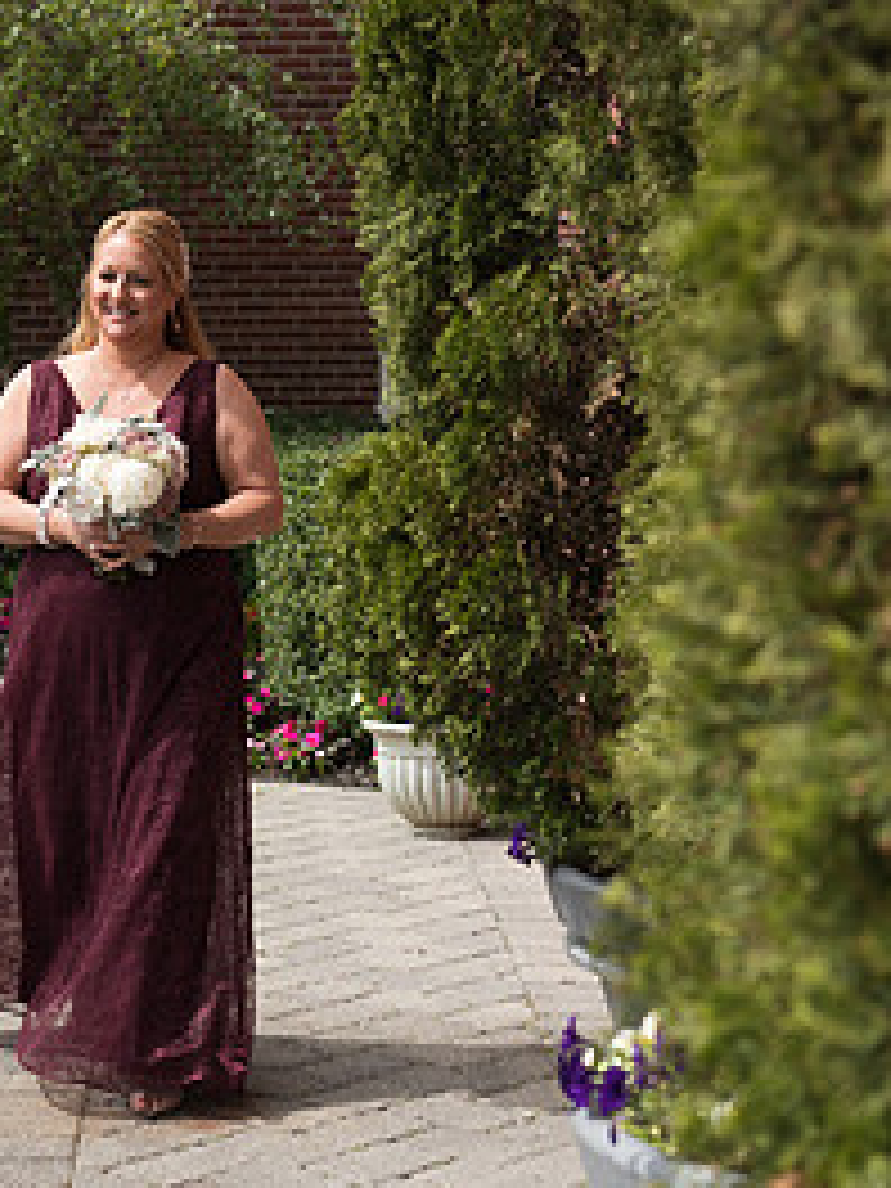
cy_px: 547
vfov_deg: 21.1
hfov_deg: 15.7
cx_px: 117
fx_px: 3192
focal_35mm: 93
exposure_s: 1/800
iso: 64
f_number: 2.8
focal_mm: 44
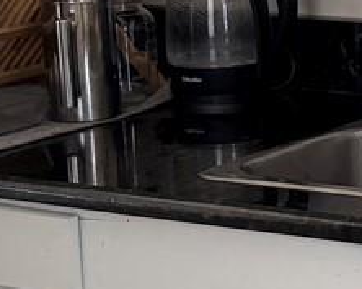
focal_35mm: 169
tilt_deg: -10.2
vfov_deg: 9.1
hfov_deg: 10.4
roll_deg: +1.9
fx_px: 1808
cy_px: 39
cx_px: 745
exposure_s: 1/89
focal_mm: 6.76
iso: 200
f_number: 1.78
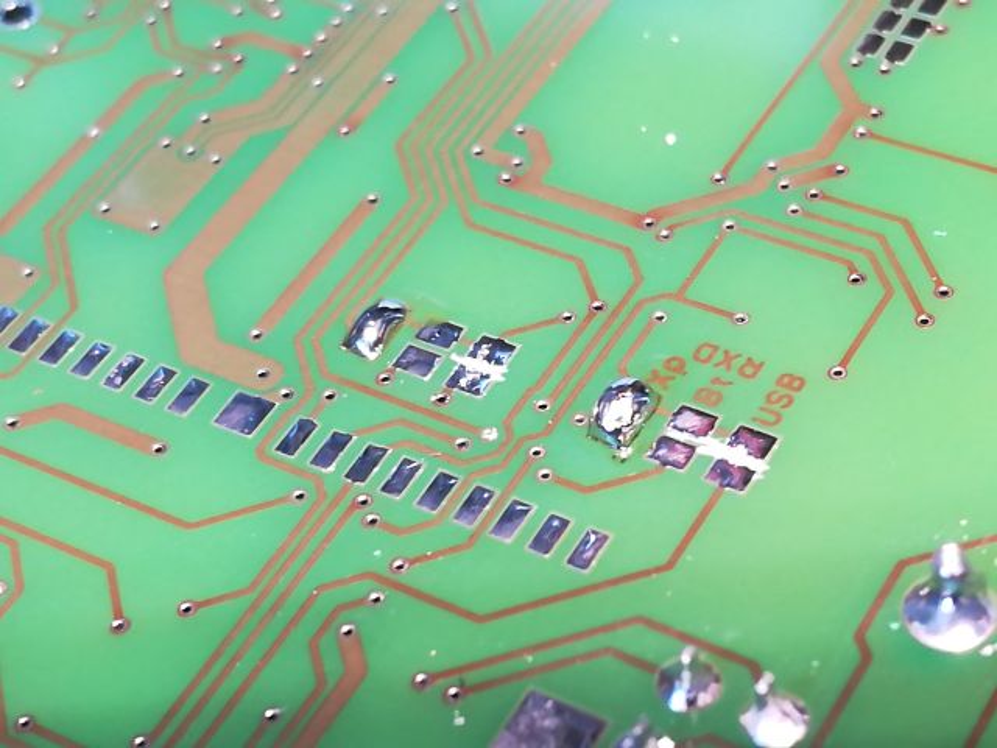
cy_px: 374
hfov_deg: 23.3
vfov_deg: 17.6
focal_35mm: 84
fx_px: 2419
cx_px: 498
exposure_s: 1/30
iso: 250
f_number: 2.2
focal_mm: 3.83
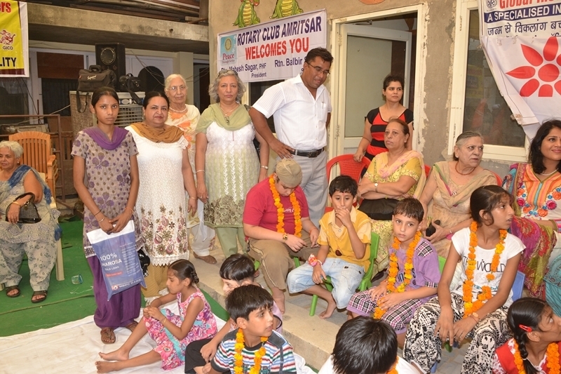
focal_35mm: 30
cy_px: 187
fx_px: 467
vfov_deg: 43.6
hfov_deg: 61.9
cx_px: 280
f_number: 7.1
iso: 400
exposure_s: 1/125
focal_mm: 20
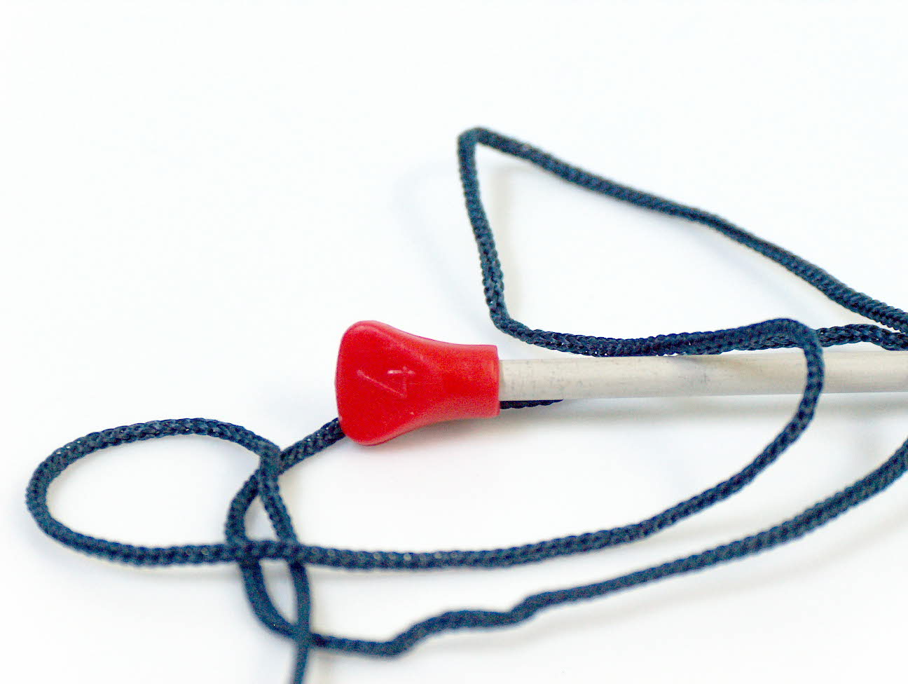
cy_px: 342
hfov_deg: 16.9
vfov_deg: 12.8
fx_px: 3047
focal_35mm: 116
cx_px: 454
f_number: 3
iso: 200
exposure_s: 1/34.3
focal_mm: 23.76
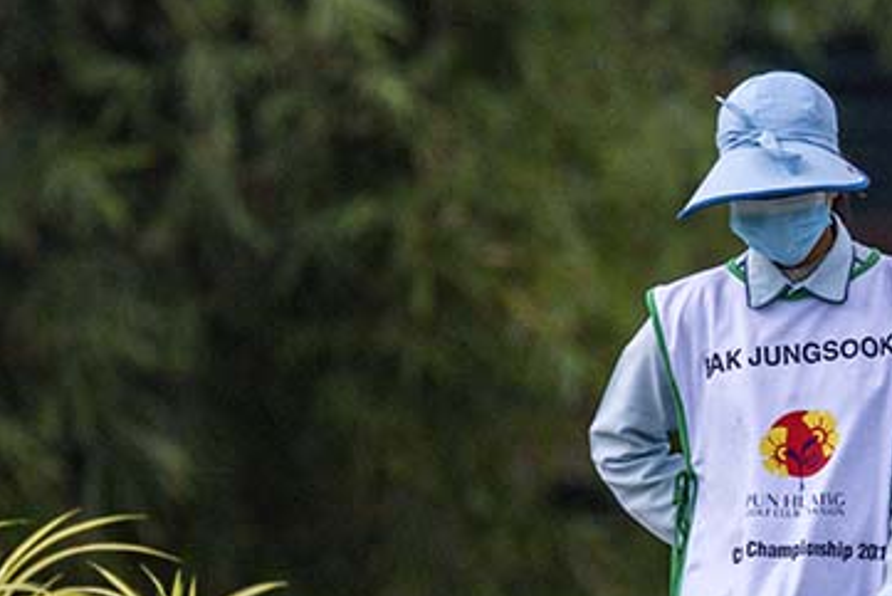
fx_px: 42856
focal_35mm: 1729
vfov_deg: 0.8
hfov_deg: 1.2
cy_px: 584
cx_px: 1025
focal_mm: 650
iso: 1400
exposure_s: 1/2000
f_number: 8
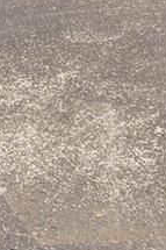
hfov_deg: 10.1
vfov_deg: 15.1
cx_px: -226
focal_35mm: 119
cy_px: -192
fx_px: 824
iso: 100
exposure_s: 1/160
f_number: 10
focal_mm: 16
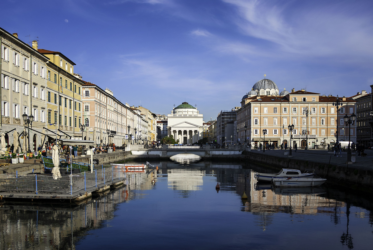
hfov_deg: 53.1
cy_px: 125
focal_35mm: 36
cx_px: 186
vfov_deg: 37.0
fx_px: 373
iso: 100
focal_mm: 24
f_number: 7.1
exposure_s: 1/320
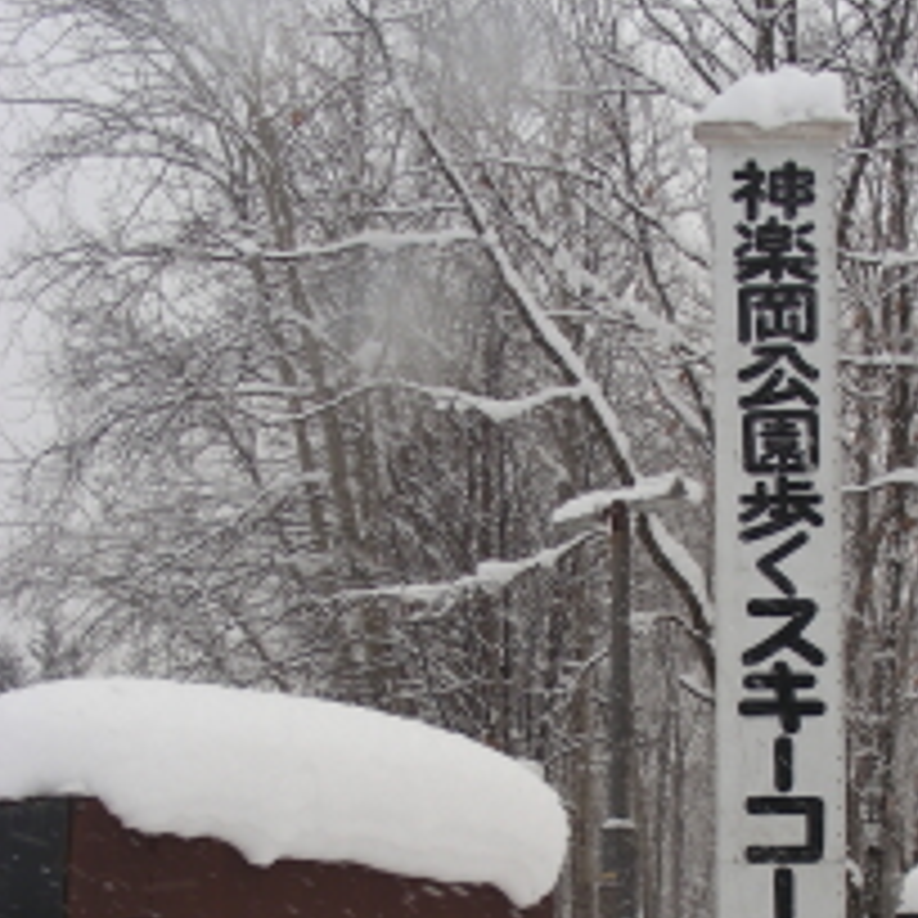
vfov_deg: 25.6
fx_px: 1980
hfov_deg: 25.9
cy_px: 752
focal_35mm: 66
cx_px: 626
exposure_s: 1/134
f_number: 4
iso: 50
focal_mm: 6.3
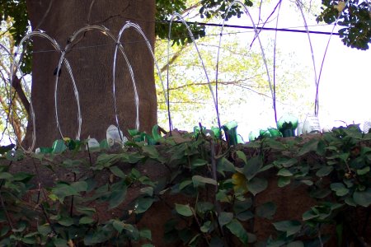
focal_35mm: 114
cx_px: 186
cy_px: 124
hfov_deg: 17.9
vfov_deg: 12.0
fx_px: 1175
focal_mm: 24
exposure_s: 1/125
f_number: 4.8
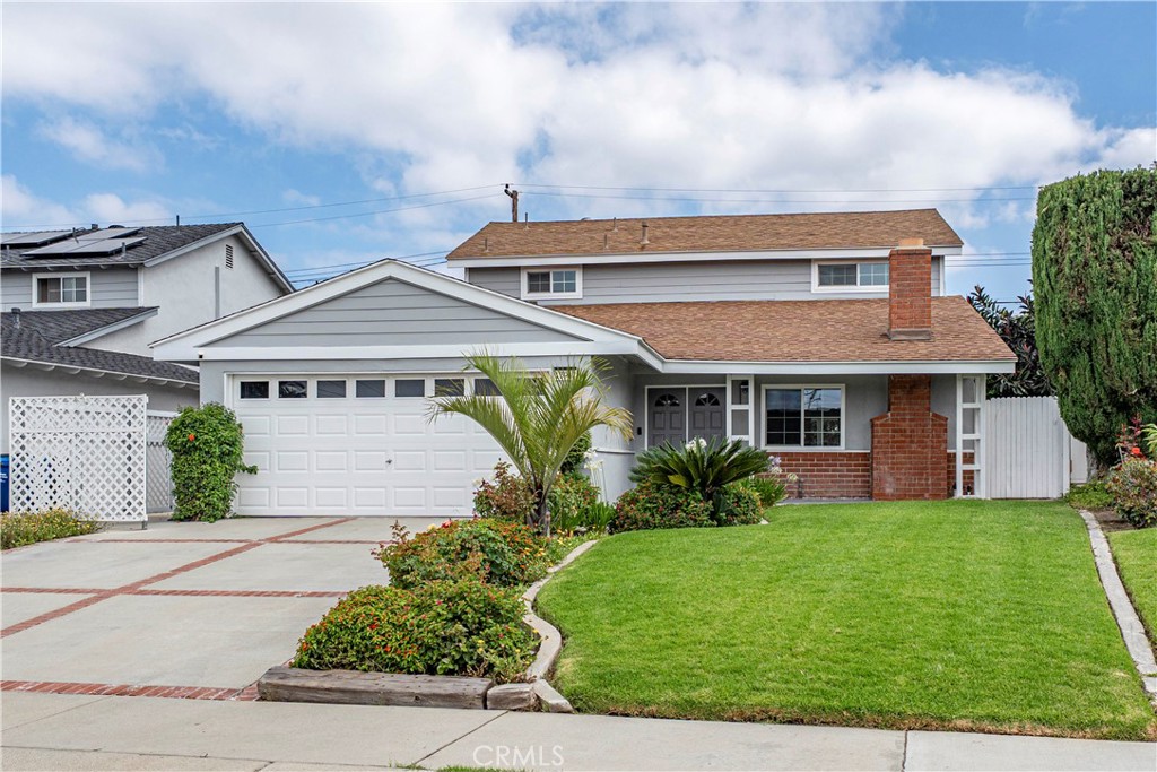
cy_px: 386
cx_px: 578
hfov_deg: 60.3
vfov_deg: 42.3
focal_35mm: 31
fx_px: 996
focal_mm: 21
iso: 125
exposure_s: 1/1000
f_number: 5
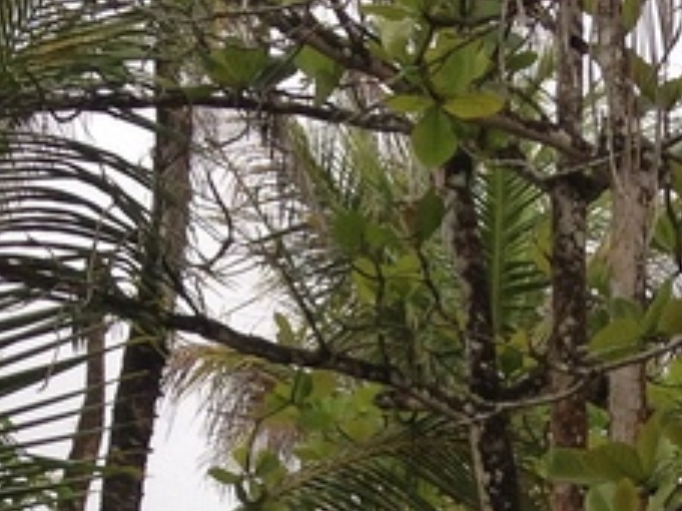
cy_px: 1265
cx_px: 988
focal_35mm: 185
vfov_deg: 7.5
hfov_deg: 10.4
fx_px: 3643
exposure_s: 1/277
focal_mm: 4.28
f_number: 2.4
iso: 50
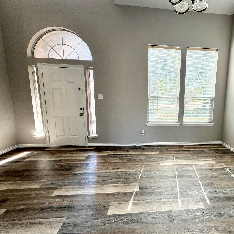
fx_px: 130
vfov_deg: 84.0
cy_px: 114
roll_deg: -1.2
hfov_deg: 80.7
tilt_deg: -8.2
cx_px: 159
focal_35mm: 17
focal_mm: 2.22
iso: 64
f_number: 2.2
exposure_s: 1/121
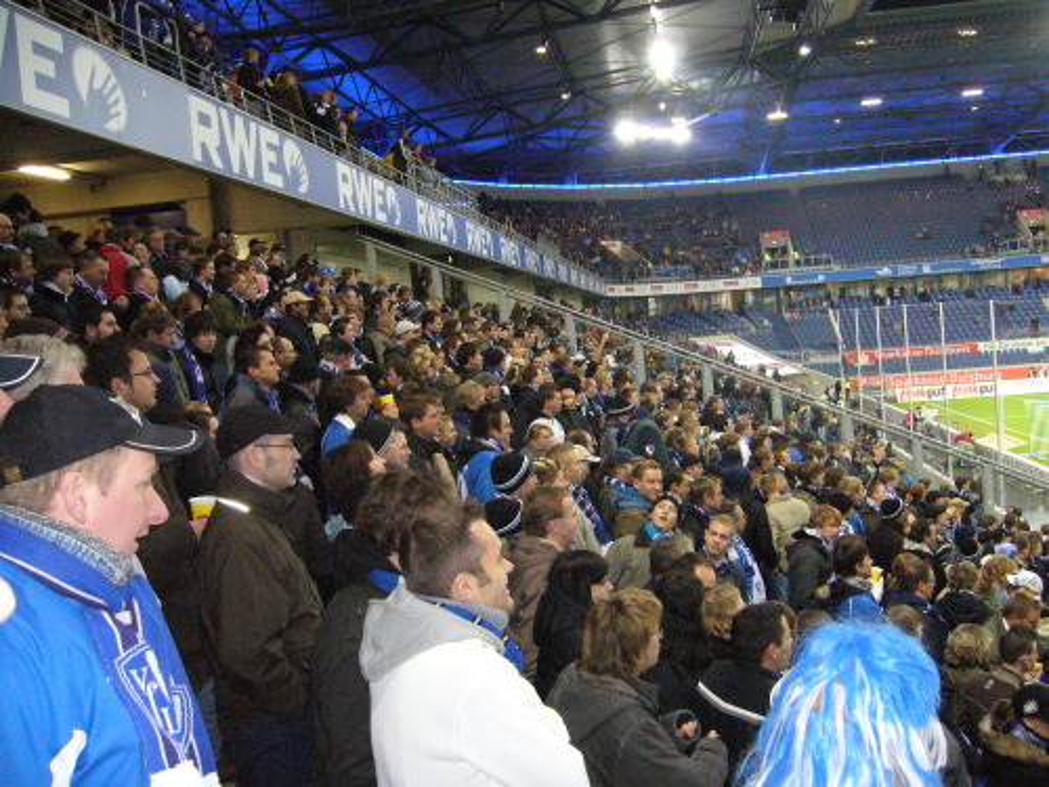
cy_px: 394
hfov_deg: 52.6
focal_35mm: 35
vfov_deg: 40.7
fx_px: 1061
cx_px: 524
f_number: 2.8
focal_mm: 5.8
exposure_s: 1/60
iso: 400
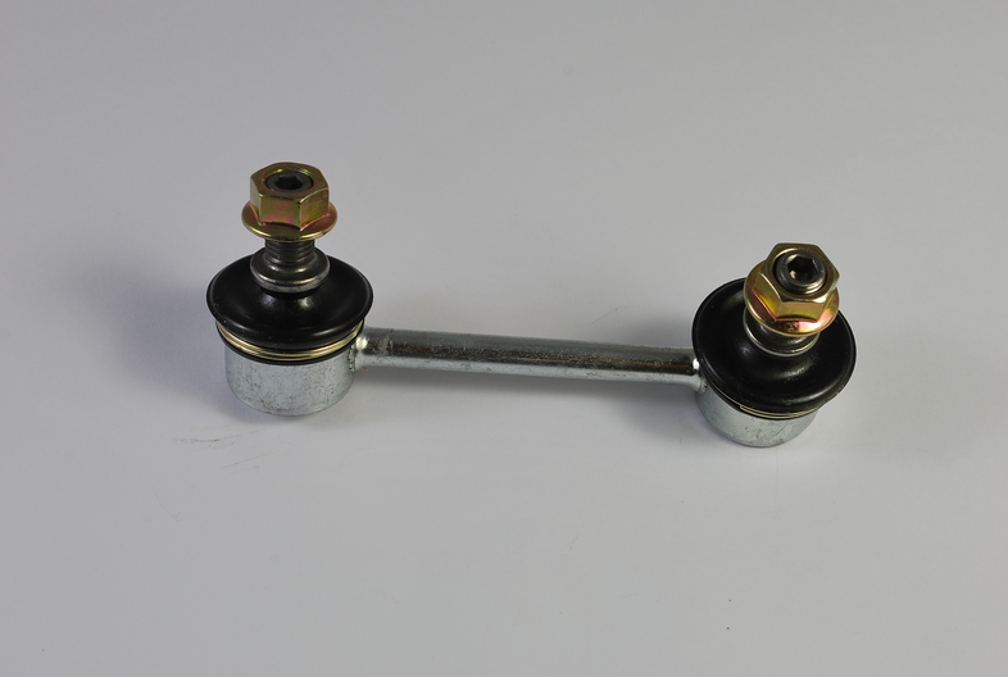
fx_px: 1628
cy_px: 337
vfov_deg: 23.5
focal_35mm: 58
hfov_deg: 34.4
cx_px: 512
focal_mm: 38
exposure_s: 1/30
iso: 125
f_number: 9
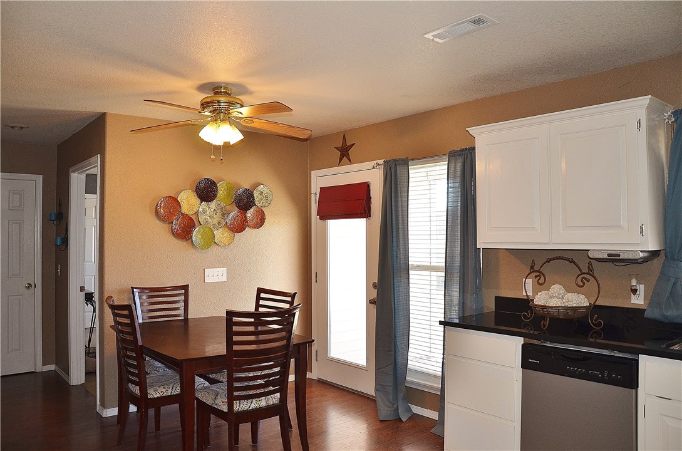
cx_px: 341
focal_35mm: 27
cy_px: 226
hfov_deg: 67.5
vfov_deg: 47.7
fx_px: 510
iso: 400
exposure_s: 1/100
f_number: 3.5
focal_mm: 18
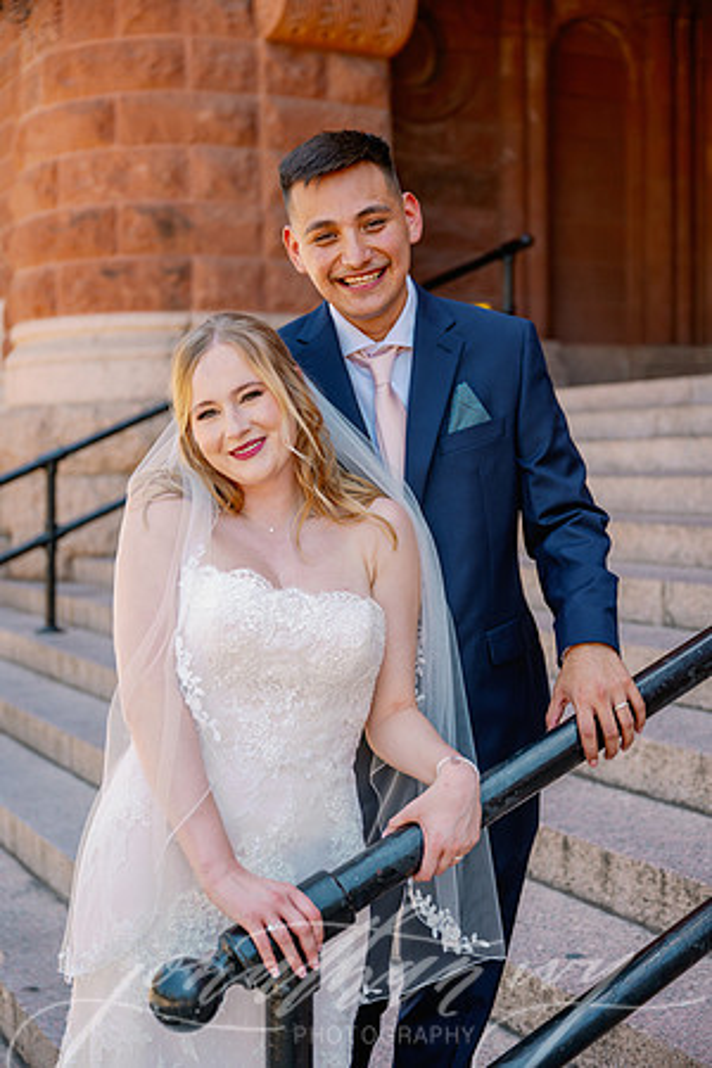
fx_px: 1424
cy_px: 534
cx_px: 356
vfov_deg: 41.1
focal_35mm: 48
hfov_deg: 28.1
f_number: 2.8
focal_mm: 48
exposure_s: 1/200
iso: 64
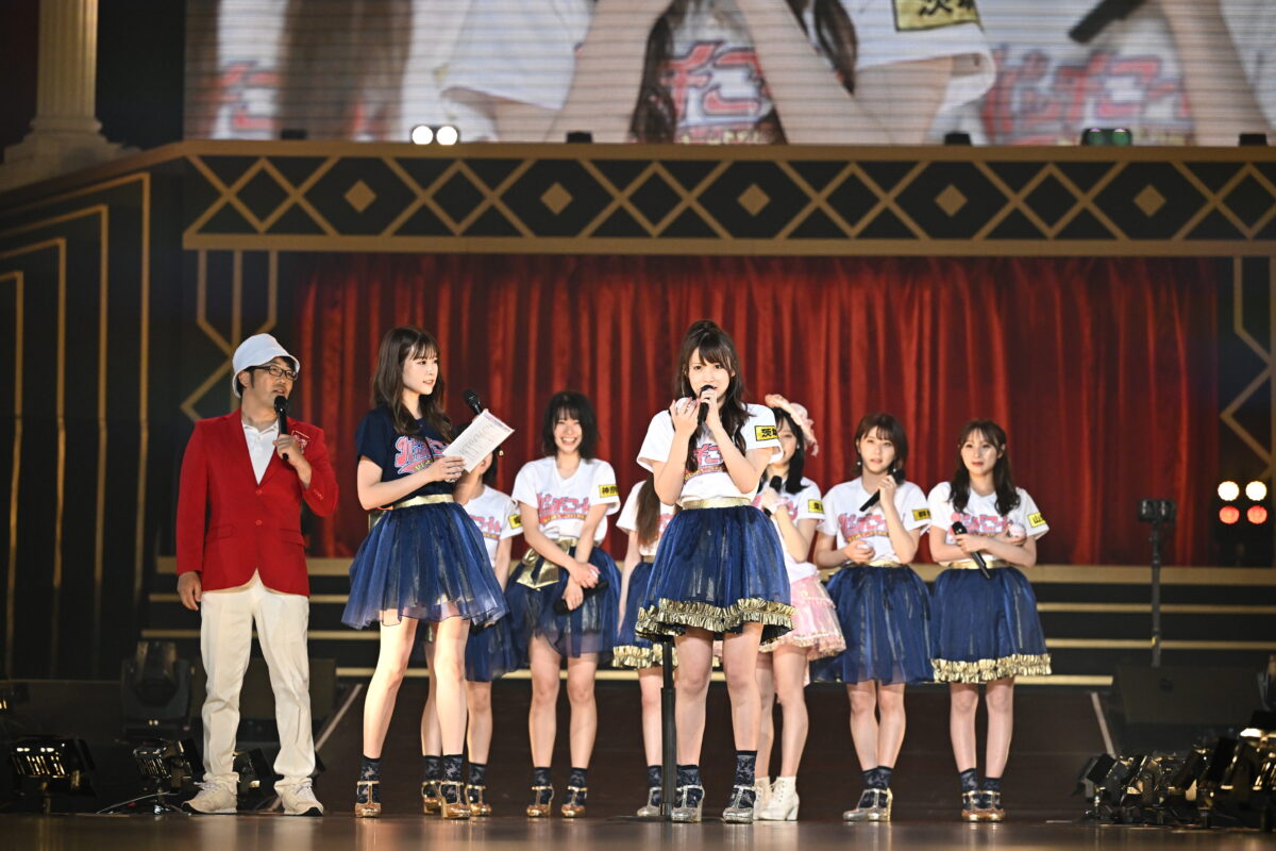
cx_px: 638
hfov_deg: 14.7
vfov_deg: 9.8
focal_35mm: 140
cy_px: 426
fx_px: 4962
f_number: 4
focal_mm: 140
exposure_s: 1/3200
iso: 3200
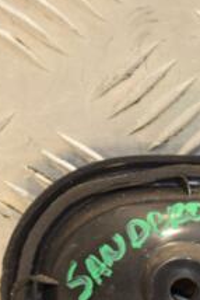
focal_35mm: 441
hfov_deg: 3.1
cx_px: 309
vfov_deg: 4.7
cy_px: 271
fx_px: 3672
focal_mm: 105
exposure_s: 1/125
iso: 800
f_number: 5.6
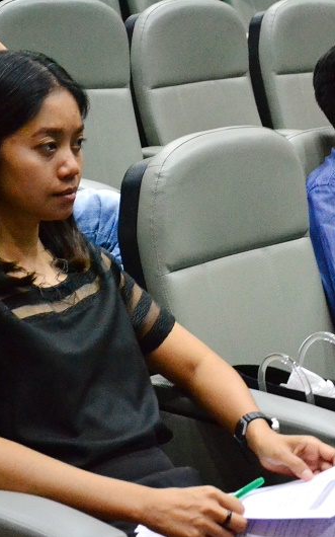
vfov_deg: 20.1
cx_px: 255
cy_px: 269
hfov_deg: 12.6
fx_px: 1517
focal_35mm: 104
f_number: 5.3
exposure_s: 1/50
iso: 6400
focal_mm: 45
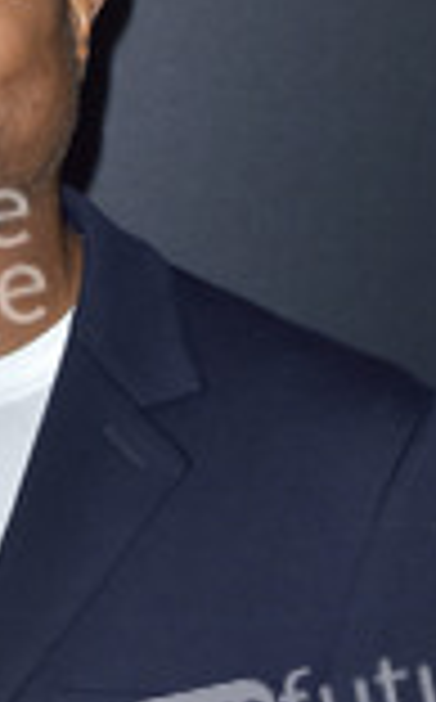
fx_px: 3301
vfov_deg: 12.1
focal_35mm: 173
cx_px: -52
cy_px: 522
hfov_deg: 7.5
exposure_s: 1/250
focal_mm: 66
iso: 500
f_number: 5.6
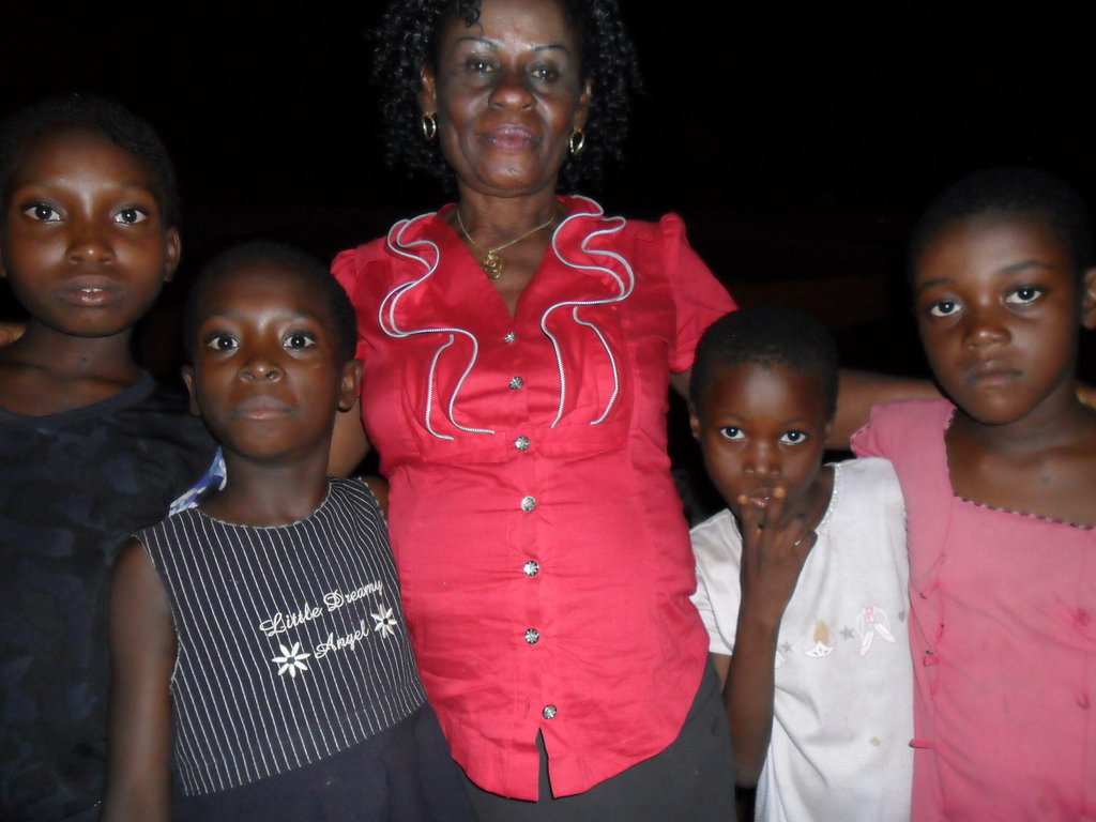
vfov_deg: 51.4
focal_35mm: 27
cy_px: 411
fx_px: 855
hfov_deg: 65.3
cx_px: 548
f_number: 3.5
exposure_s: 1/45
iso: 400
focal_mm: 4.9
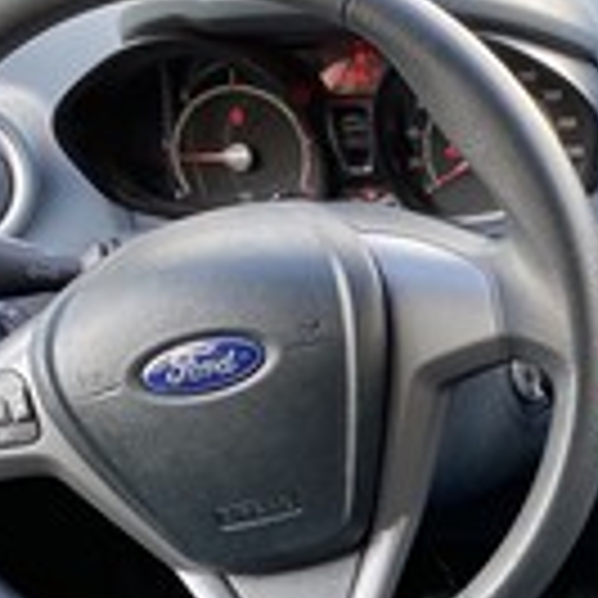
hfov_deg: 18.0
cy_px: 632
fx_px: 1720
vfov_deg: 19.0
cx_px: 836
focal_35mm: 88
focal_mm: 4.25
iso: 100
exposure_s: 1/122
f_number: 1.8
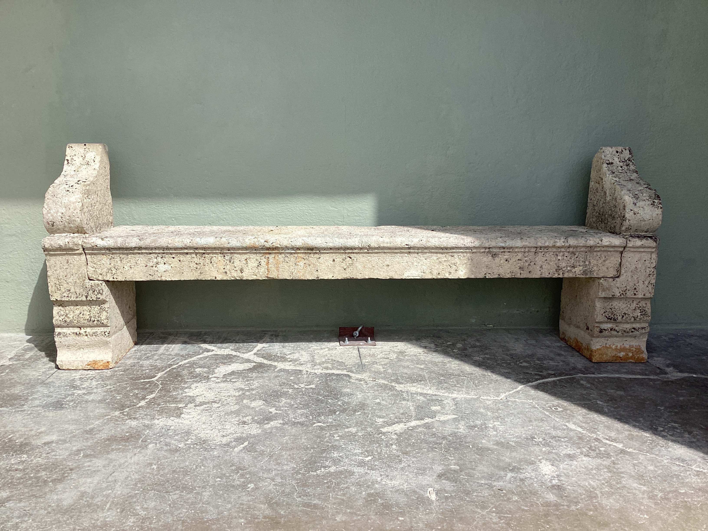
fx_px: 634
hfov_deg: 58.4
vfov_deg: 45.4
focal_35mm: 31
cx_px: 354
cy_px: 266
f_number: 2.4
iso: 25
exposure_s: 1/1538
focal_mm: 3.3
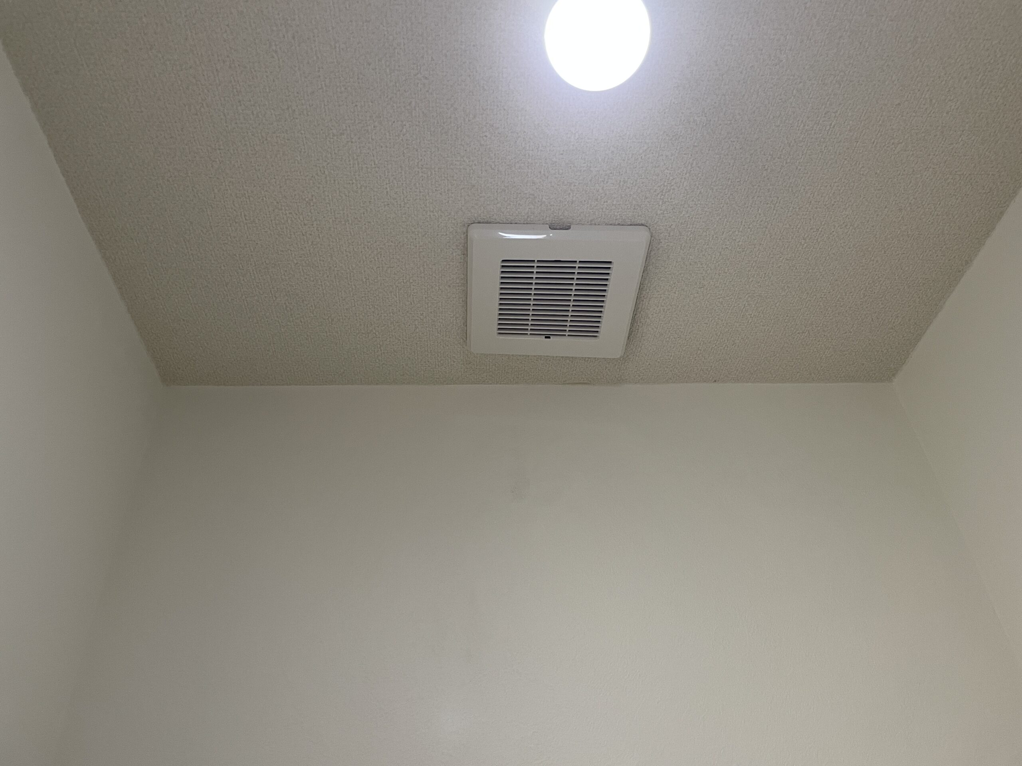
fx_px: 768
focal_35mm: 26
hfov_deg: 67.3
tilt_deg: +40.6
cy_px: 383
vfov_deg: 53.1
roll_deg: +4.0
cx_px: 511
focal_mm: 4.2
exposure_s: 1/50
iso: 250
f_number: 1.6
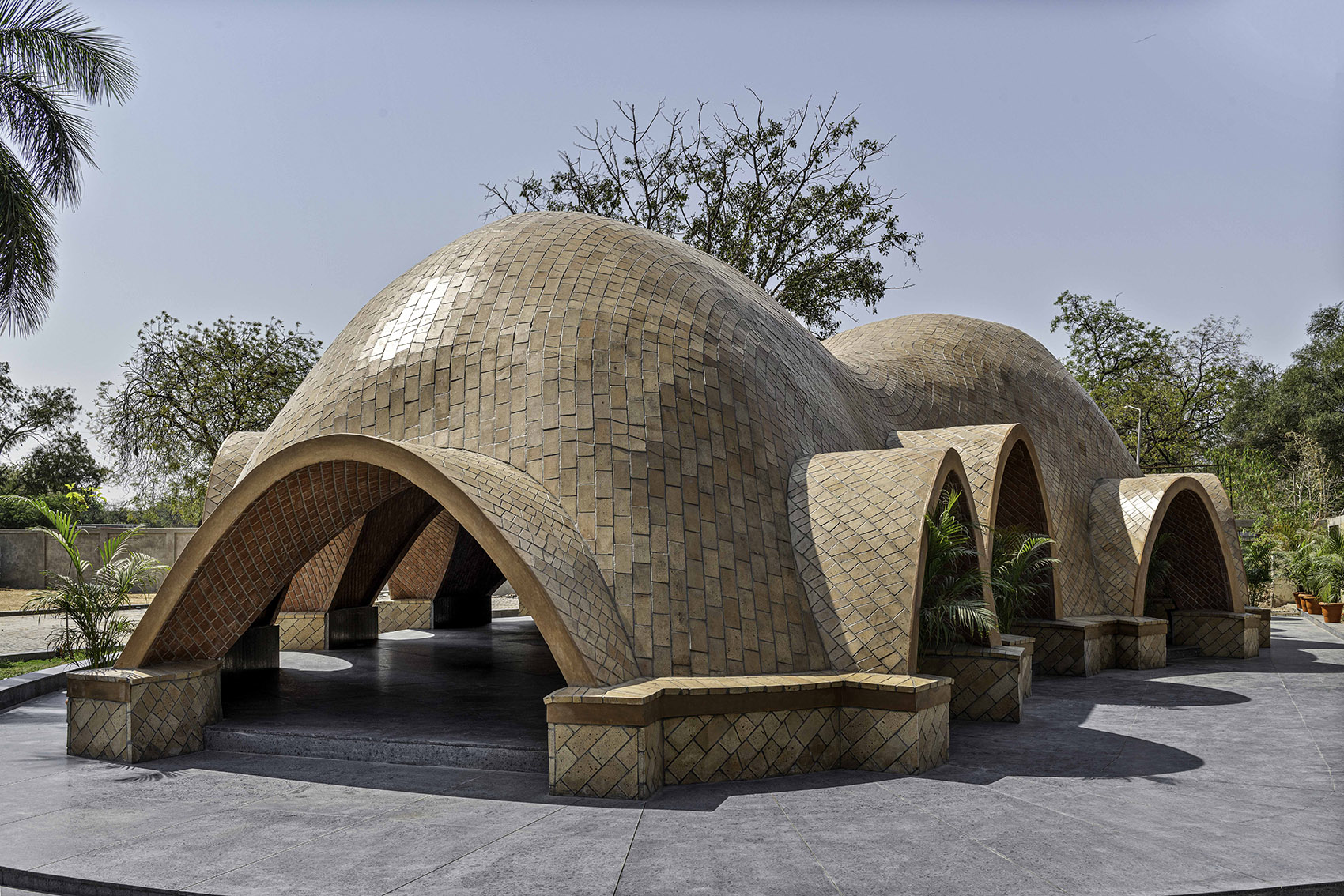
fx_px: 1195
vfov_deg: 41.1
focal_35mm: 32
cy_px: 448
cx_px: 672
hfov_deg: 58.7
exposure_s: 1/200
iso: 125
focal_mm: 32
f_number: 11
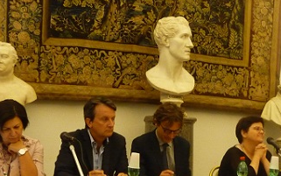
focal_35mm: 71
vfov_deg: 18.2
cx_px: 203
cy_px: 146
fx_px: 544
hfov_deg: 28.6
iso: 800
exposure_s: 1/8
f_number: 4
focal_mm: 7.1
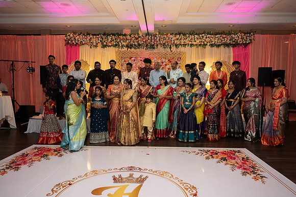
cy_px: 98
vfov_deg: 49.2
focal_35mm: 26
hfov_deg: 68.9
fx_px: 216
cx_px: 148
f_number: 4
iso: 1250
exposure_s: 1/160
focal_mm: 26
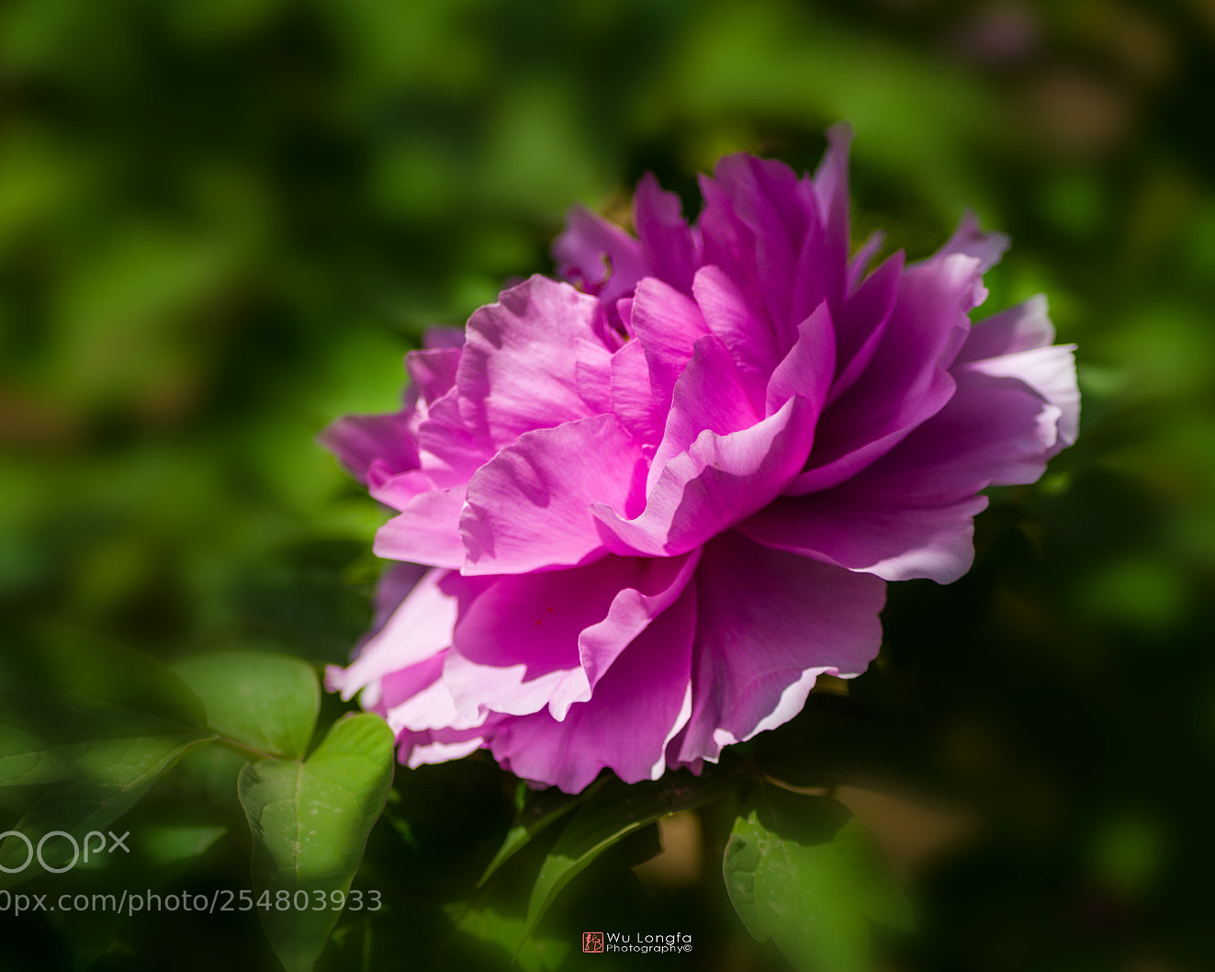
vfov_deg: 5.5
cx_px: 636
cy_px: 486
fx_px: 10103
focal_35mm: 281
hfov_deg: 6.9
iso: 100
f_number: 5.6
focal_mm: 248
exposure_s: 1/2000
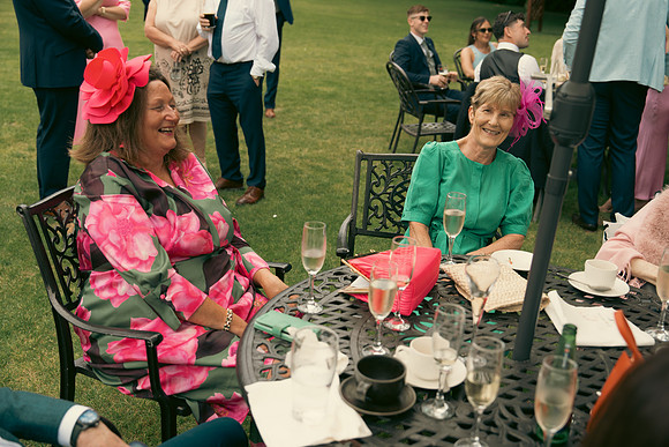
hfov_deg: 47.4
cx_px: 334
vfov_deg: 32.6
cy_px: 224
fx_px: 762
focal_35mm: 41
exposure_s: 1/320
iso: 125
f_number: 3.5
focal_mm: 41
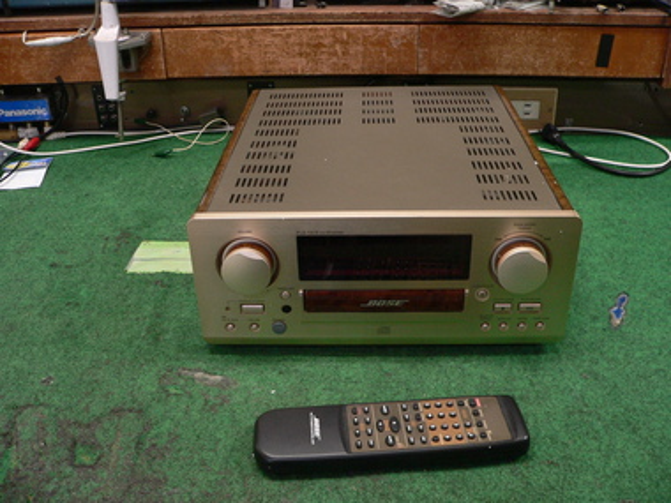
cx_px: 336
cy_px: 252
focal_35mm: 36
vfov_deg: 39.7
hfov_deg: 51.4
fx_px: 698
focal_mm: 6
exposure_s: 1/20
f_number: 2.8
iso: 200
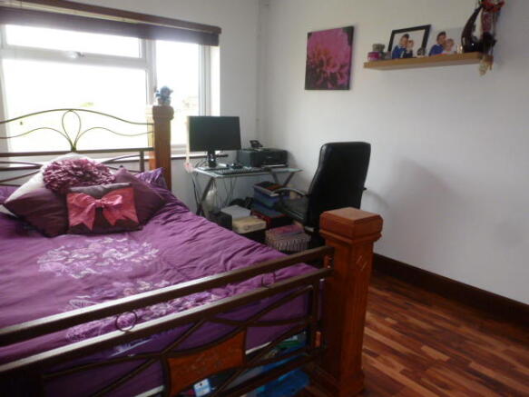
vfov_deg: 56.8
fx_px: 367
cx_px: 264
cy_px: 198
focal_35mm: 24
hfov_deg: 71.6
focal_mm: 4.3
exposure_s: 1/60
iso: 320
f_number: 3.3
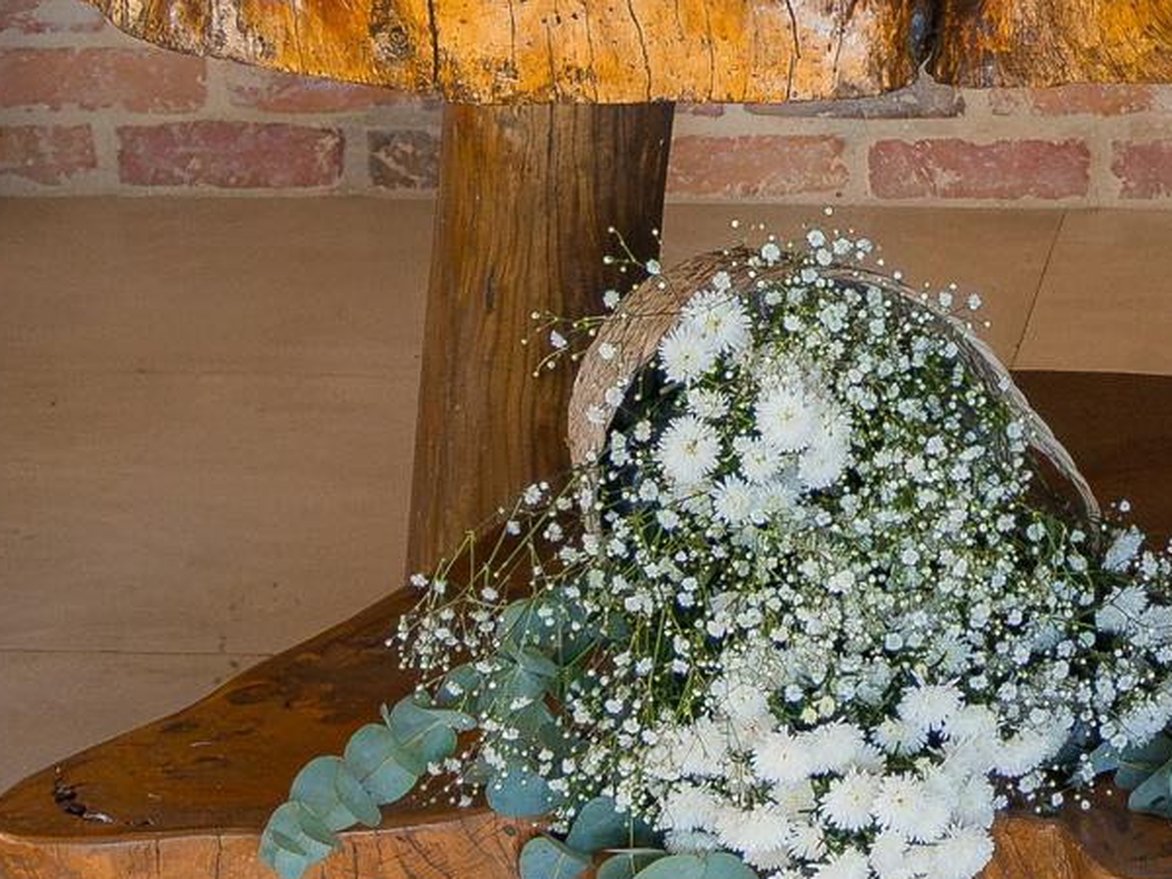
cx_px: 1383
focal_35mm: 148
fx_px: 5011
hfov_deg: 13.0
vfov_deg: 9.8
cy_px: -243
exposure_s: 1/200
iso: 2500
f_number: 4.2
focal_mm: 24
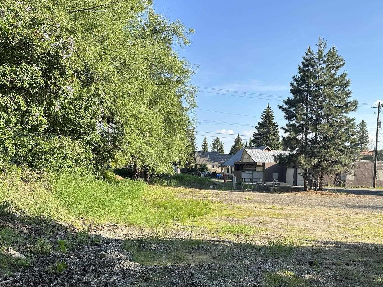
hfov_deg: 53.4
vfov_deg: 41.1
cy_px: 199
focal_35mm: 34
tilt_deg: -4.2
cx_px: 239
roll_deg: -2.1
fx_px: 376
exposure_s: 1/1639
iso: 80
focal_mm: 6.86
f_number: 1.78
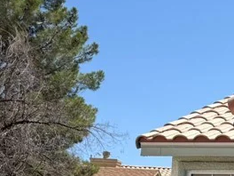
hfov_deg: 17.3
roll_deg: -3.1
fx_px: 629
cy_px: 229
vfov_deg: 15.2
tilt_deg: +3.0
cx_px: 419
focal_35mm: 93
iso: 80
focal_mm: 6.76
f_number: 1.78
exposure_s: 1/3145
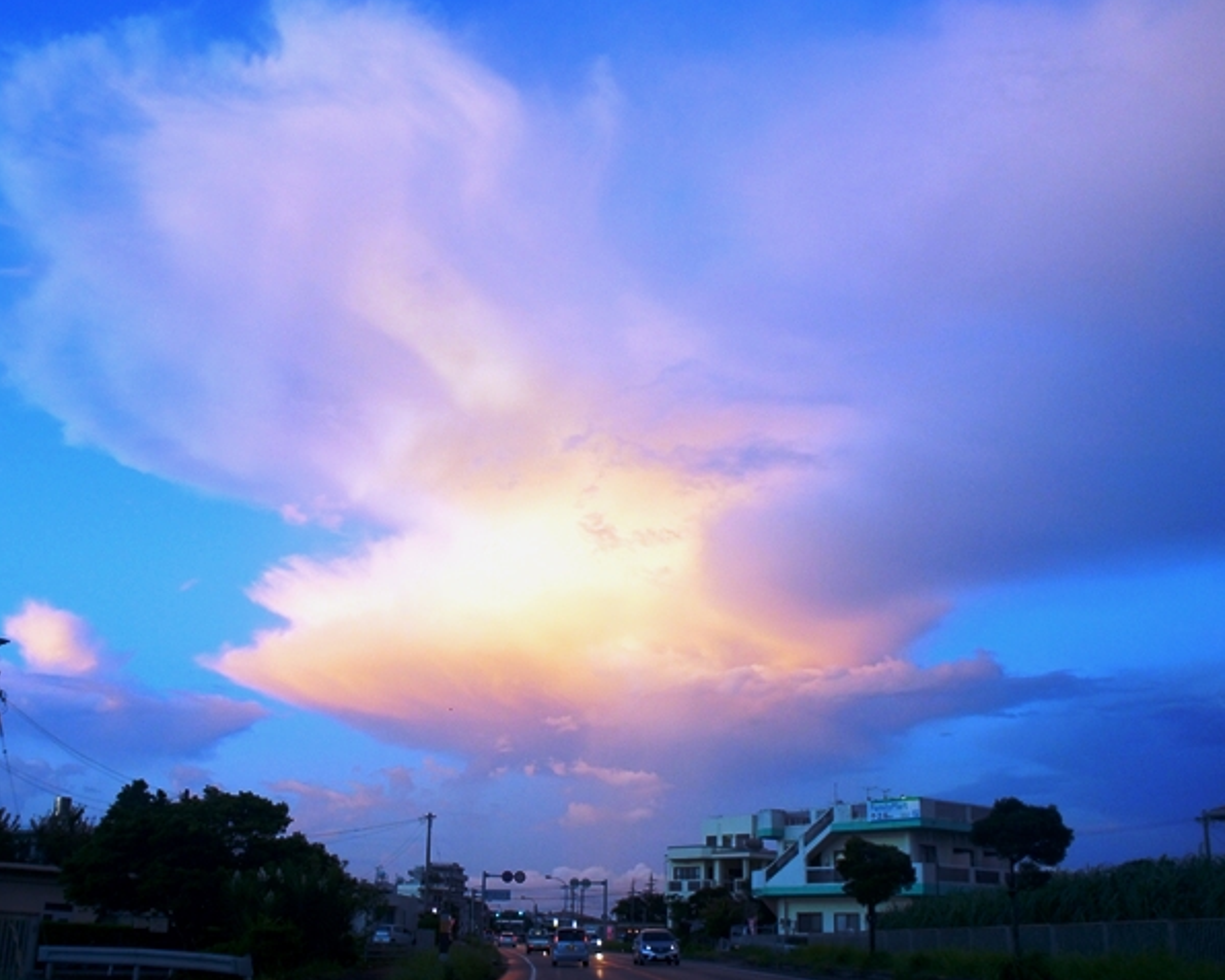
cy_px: 524
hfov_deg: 52.6
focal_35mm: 34
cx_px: 509
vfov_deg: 43.3
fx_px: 1233
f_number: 4
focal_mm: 18
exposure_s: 1/160
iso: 500
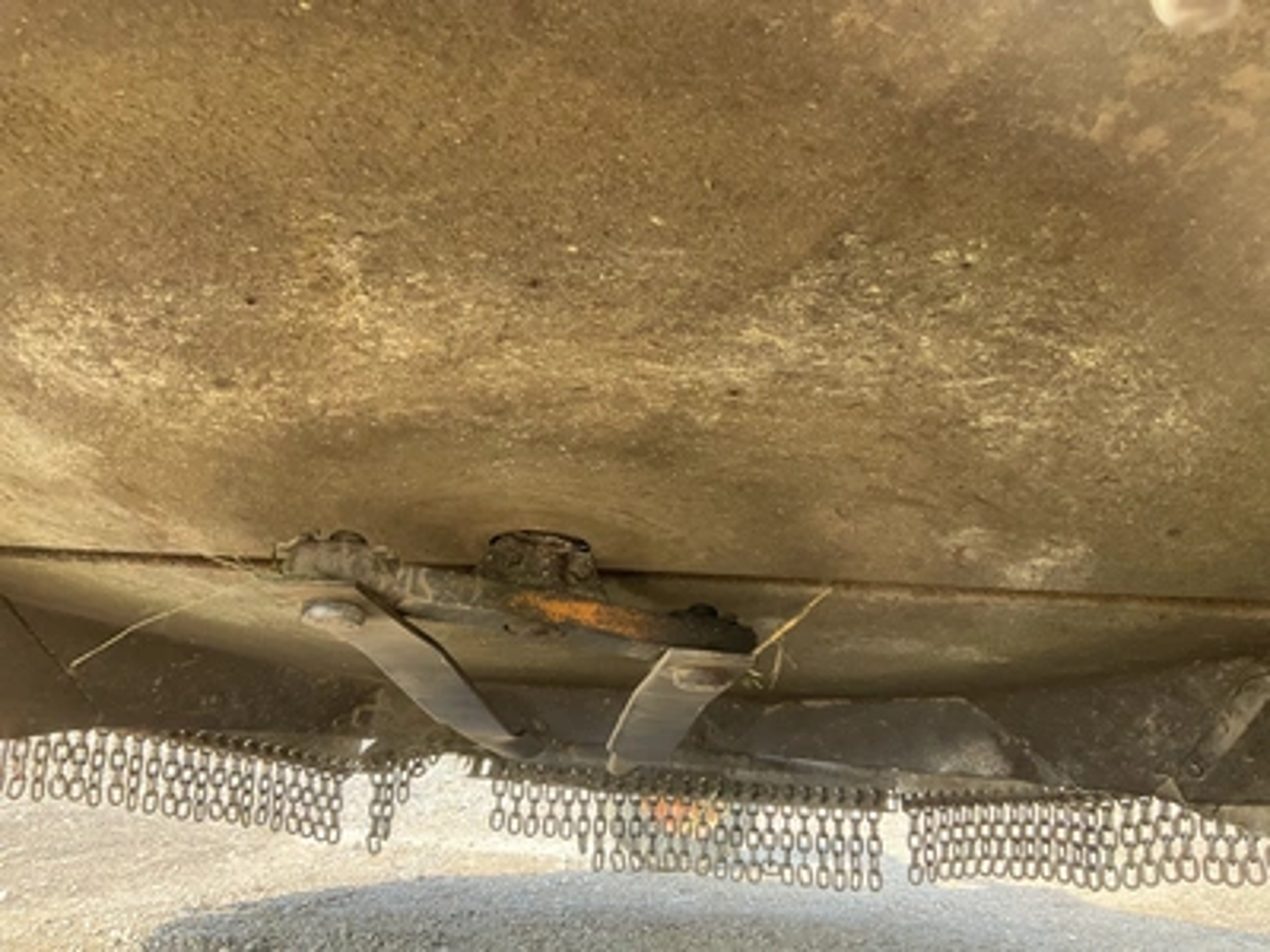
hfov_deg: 61.7
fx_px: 1064
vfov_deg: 48.2
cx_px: 635
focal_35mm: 29
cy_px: 476
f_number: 1.8
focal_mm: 3
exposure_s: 1/122
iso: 64
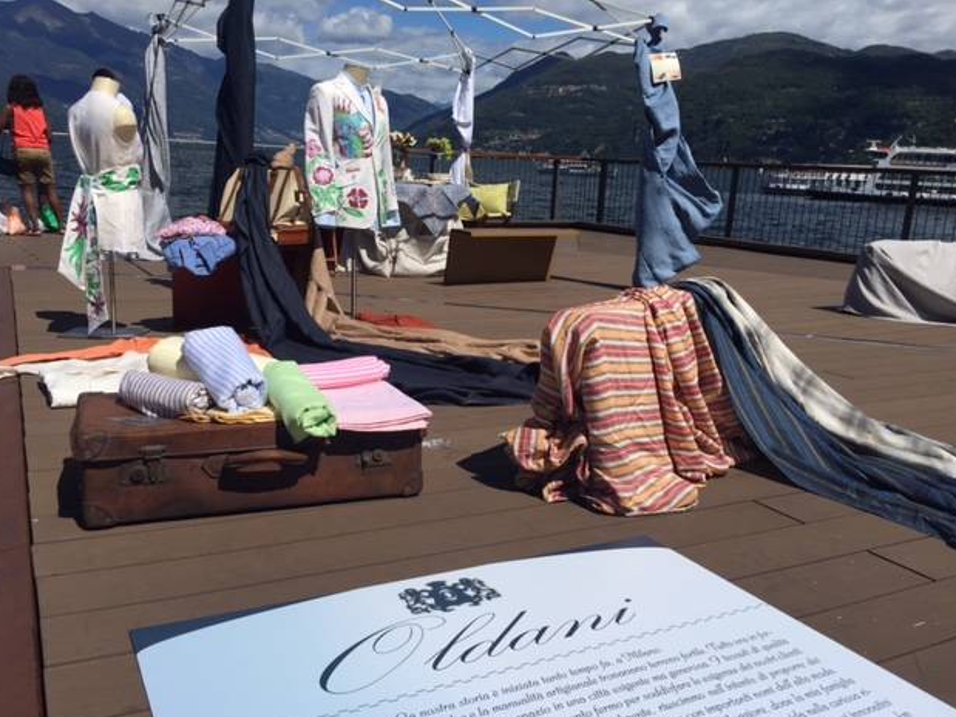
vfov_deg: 46.8
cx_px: 471
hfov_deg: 60.0
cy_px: 369
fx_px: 828
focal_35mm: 30
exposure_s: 1/4950
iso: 32
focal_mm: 4.15
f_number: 2.2
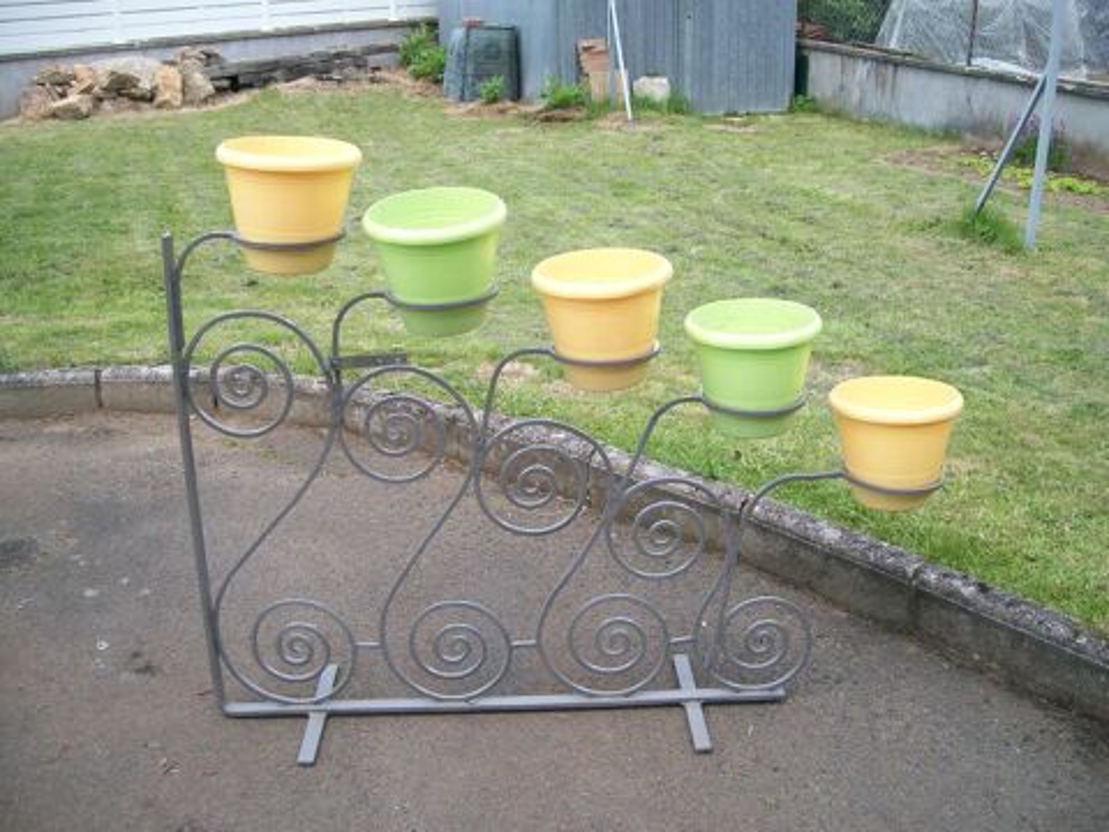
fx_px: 1121
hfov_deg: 52.6
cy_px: 416
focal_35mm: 35
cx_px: 554
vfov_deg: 40.7
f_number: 2.8
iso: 80
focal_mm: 5.8
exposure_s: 1/305
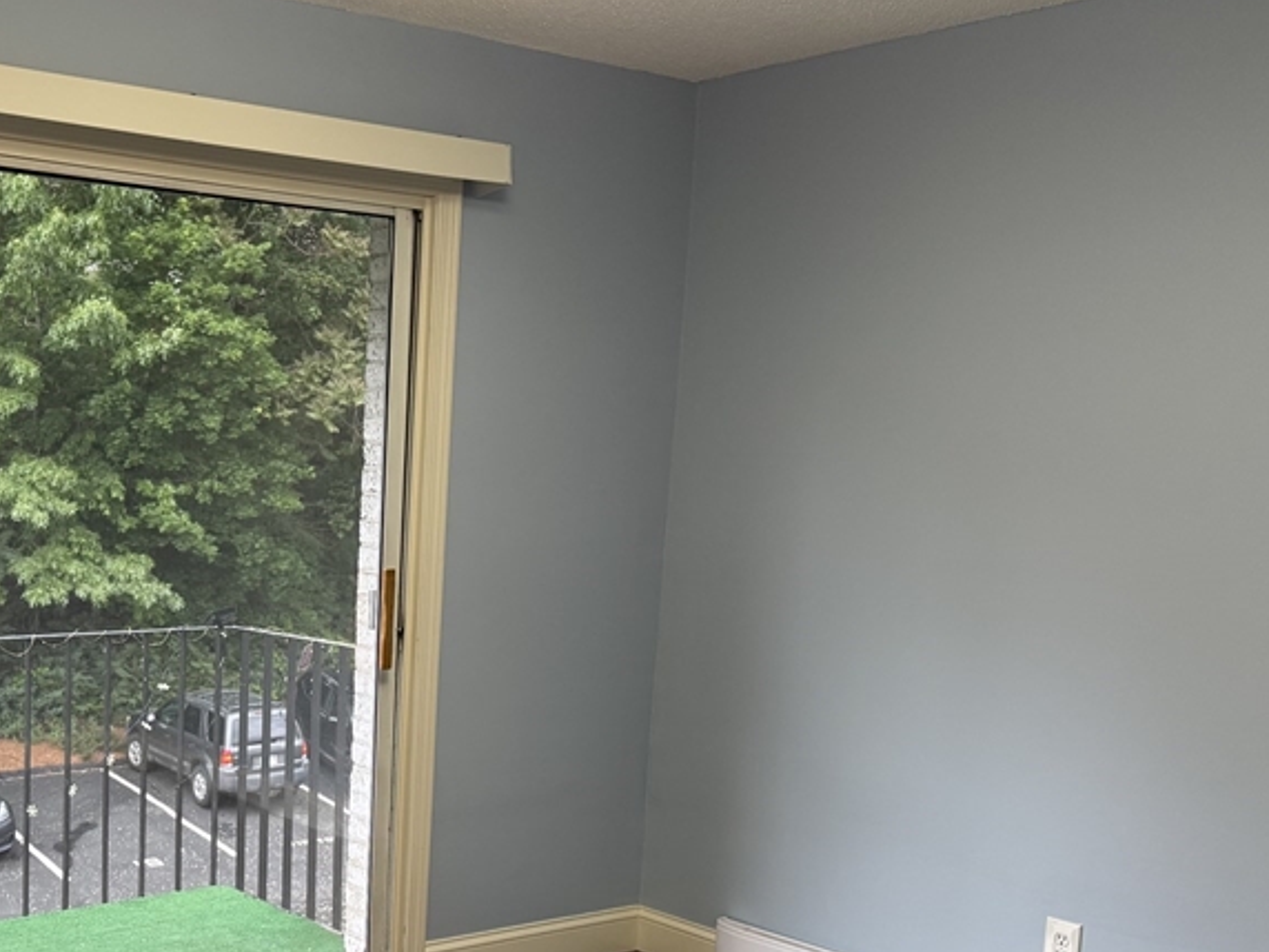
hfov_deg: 42.2
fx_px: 1576
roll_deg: -1.9
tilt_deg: -9.8
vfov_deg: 33.1
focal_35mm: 43
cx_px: 280
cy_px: 692
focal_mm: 6.76
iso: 200
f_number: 1.78
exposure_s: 1/120
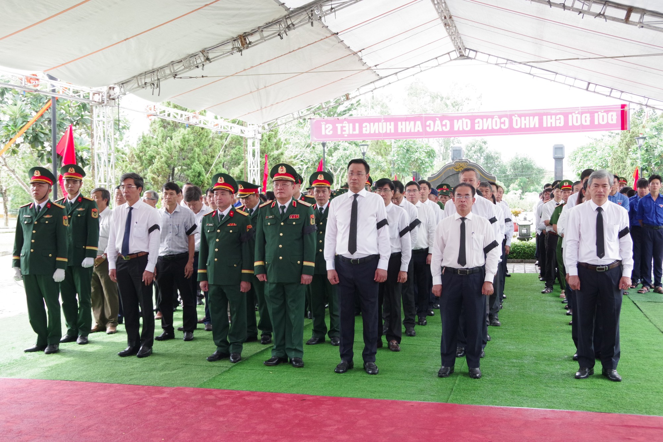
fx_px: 663
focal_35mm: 36
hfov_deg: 53.1
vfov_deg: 36.9
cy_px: 221
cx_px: 332
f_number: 5.6
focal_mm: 24
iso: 1600
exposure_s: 1/323
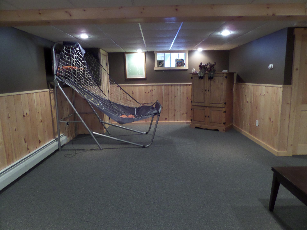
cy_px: 115
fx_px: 213
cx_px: 154
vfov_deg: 56.8
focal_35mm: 24
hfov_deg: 71.6
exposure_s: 1/10
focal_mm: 4
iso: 400
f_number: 3.2
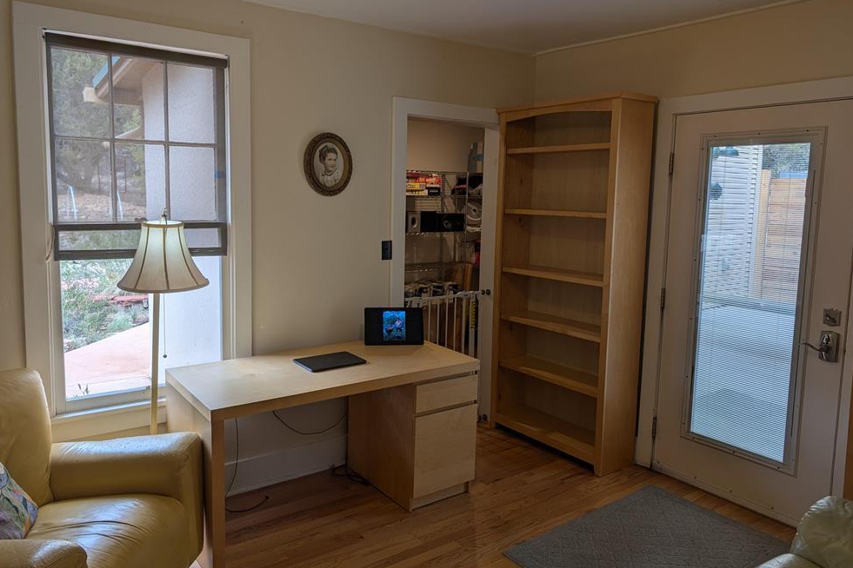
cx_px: 418
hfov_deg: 69.4
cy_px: 261
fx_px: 616
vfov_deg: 49.5
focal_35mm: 26
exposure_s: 1/120
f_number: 1.68
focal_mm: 6.9
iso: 16
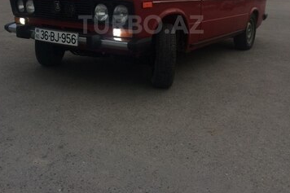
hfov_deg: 46.4
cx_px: 141
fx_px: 338
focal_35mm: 42
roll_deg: -1.1
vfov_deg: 30.6
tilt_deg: -8.7
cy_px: 24
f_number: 2.2
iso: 32
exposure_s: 1/33
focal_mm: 4.15
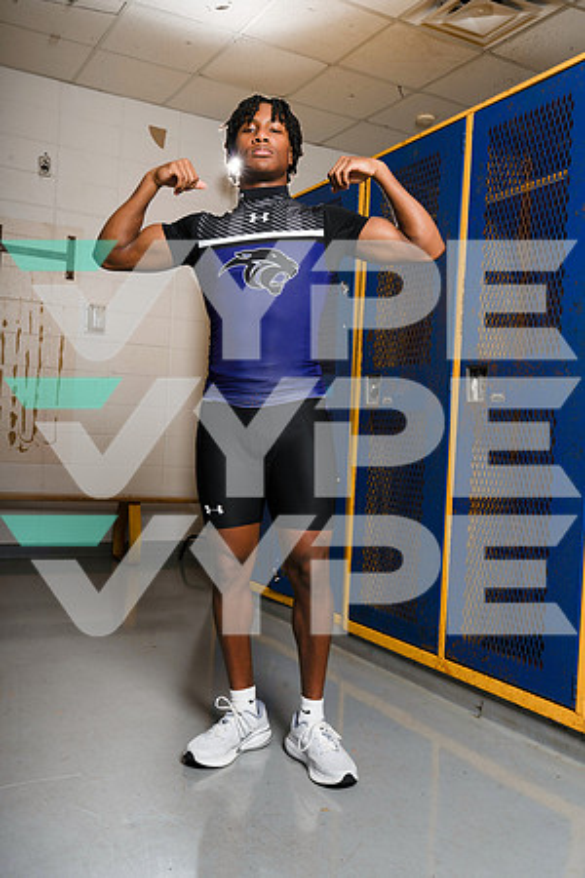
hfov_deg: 40.0
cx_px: 292
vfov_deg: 57.2
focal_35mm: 33
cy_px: 439
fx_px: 804
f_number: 11
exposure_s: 1/250
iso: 125
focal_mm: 33
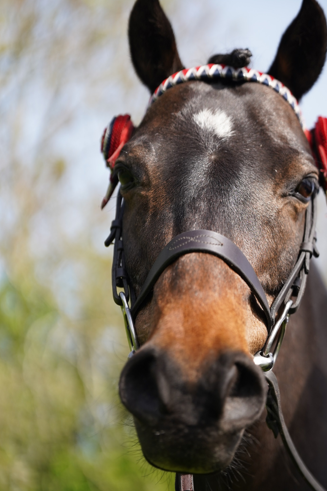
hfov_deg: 17.4
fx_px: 1063
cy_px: 222
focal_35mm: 78
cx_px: 232
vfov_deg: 26.0
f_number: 1.8
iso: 200
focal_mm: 55
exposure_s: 1/3200
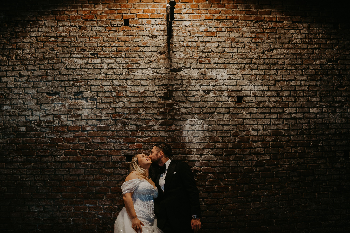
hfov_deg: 54.4
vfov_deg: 37.9
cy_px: 116
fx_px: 340
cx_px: 175
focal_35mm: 35
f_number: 1.4
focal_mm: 35
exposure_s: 1/640
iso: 1000
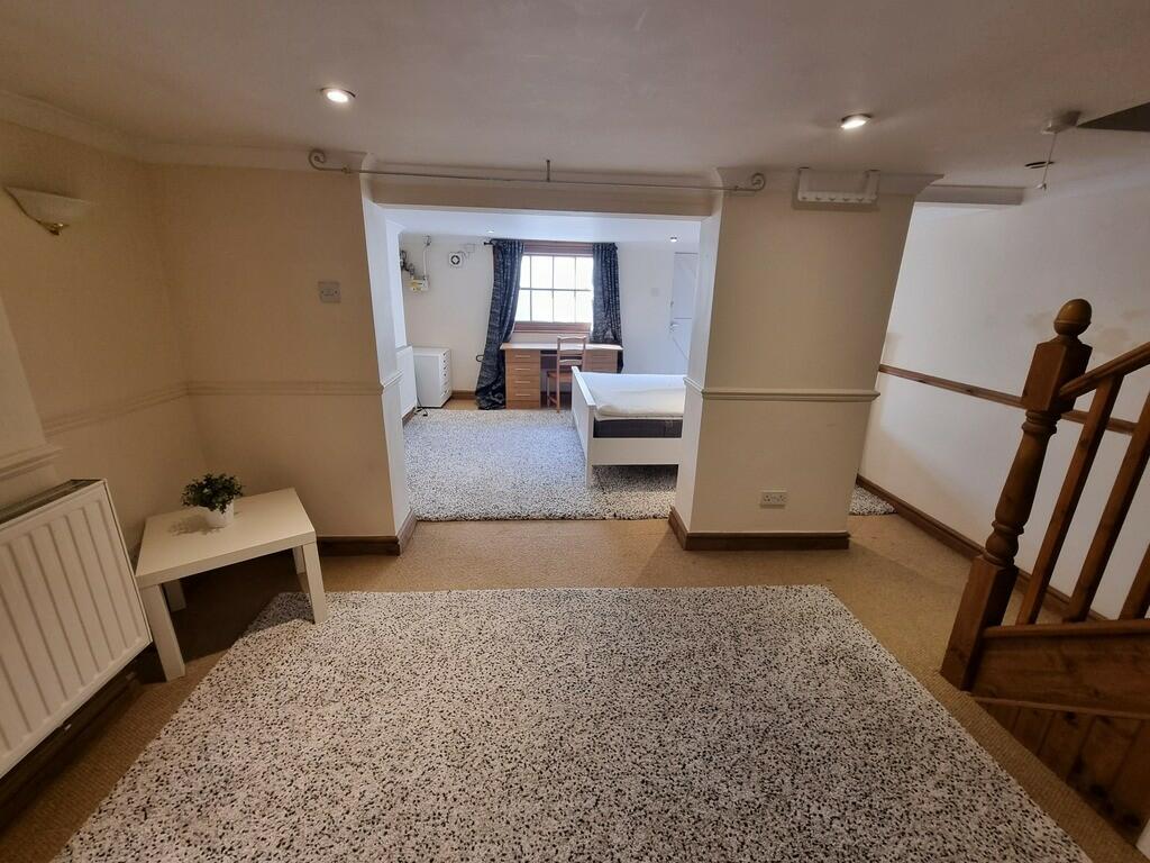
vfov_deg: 89.9
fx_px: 432
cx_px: 575
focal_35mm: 13
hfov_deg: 106.2
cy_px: 432
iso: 200
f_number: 2.2
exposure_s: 1/50
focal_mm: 2.2
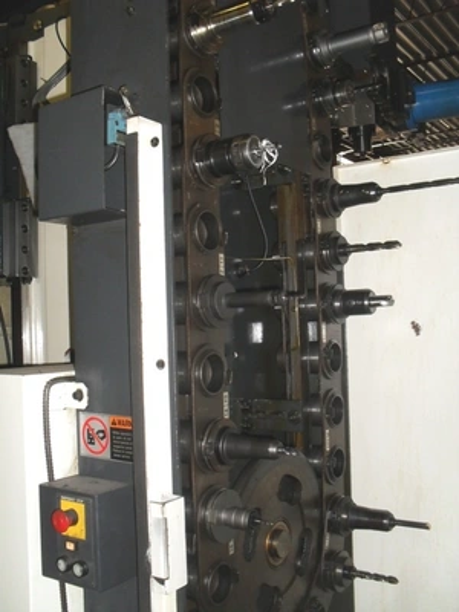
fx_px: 619
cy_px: 306
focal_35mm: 35
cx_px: 230
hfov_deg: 40.7
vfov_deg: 52.6
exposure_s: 1/45
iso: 200
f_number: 3.2
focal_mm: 6.3
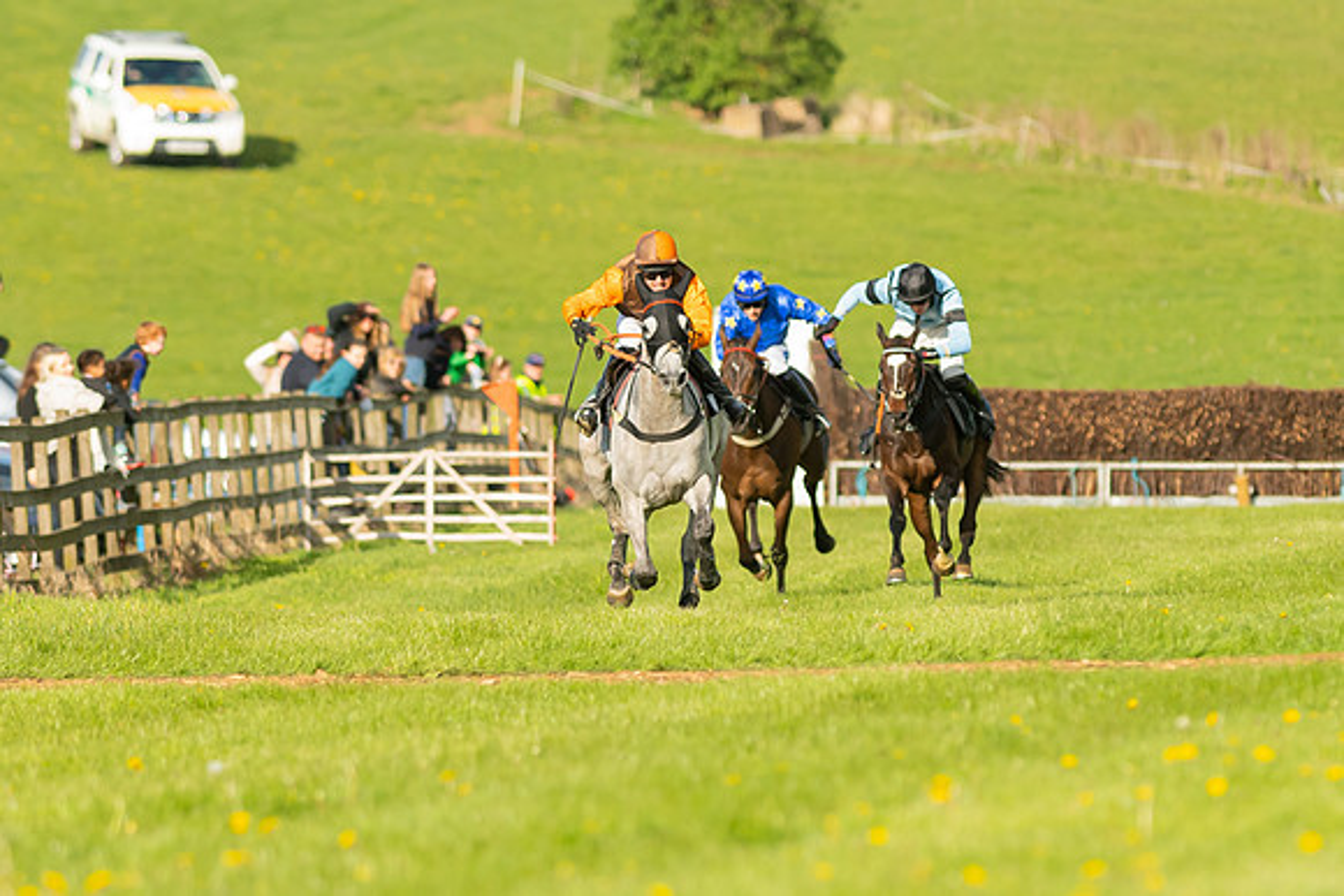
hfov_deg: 2.9
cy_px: 654
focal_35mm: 713
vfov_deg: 1.9
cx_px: 703
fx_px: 26641
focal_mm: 300
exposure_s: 1/2000
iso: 400
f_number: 5
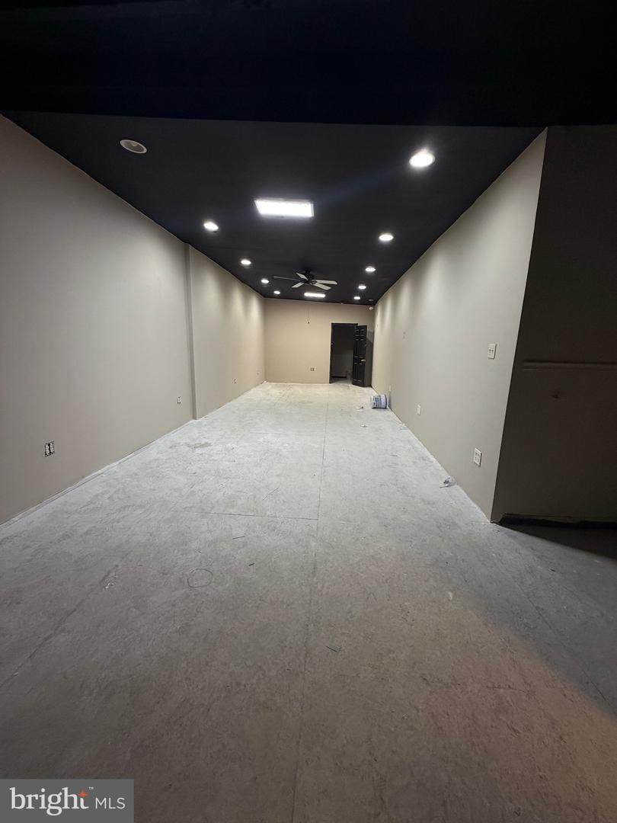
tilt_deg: -10.7
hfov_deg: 85.7
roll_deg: -0.6
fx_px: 333
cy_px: 412
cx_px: 308
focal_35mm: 14
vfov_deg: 102.1
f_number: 2.2
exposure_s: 1/60
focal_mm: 2.22
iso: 250
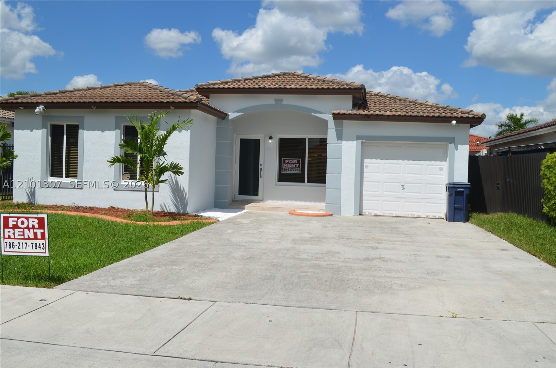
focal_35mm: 33
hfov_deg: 57.3
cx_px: 278
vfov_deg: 39.8
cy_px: 184
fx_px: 509
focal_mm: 22
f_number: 9
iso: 100
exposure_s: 1/320
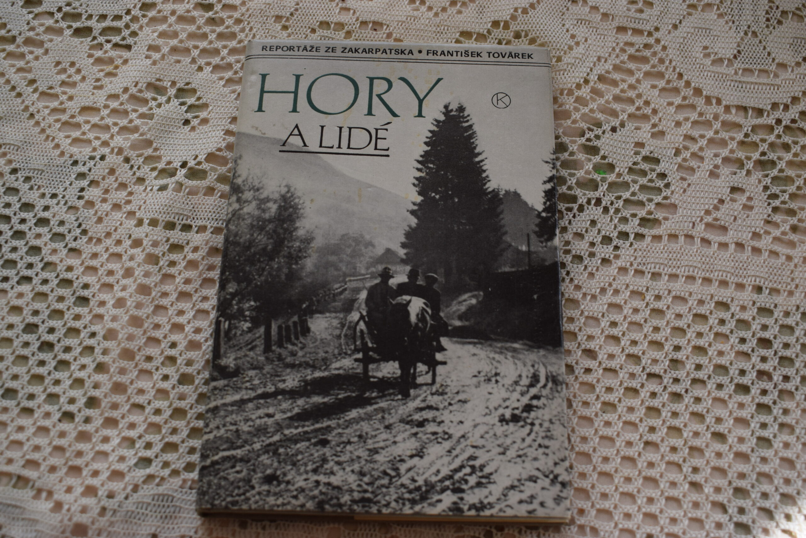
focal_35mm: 44
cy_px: 269
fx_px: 974
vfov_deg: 30.9
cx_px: 403
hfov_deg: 45.0
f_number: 6.3
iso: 400
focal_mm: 29
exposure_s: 1/160
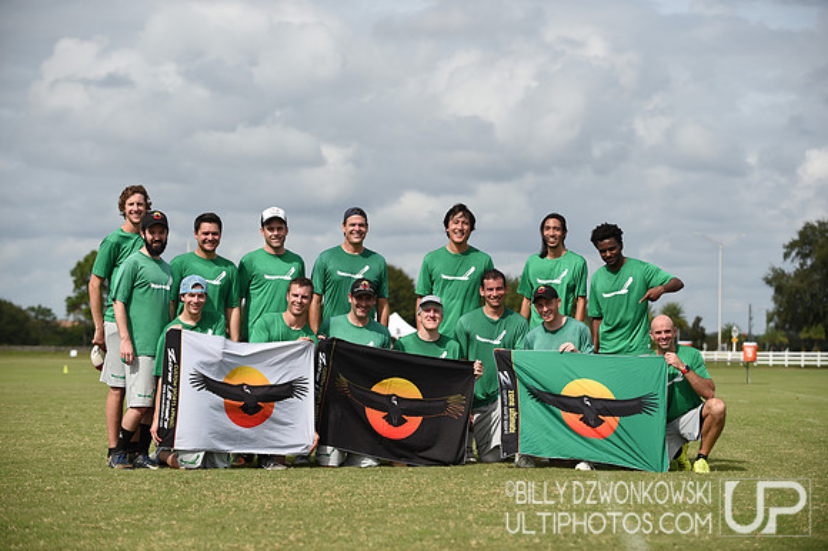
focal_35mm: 102
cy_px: 276
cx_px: 414
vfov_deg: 13.4
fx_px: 2345
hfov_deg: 20.0
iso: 100
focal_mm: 102
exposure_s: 1/1600
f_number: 5
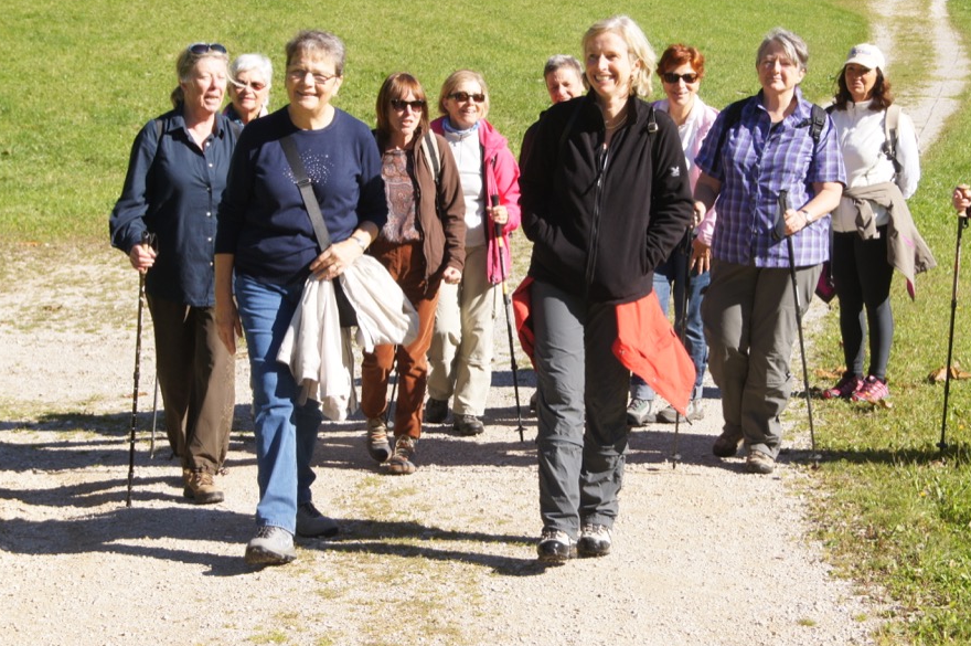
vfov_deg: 17.3
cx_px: 544
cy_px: 289
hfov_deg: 25.8
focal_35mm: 79
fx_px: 2118
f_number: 11
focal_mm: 45
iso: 200
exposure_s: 1/160
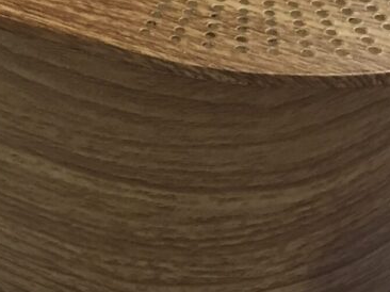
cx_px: -121
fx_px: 1250
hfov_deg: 16.7
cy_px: 76
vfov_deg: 13.3
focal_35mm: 111
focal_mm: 4.15
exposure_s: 1/33
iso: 125
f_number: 2.2
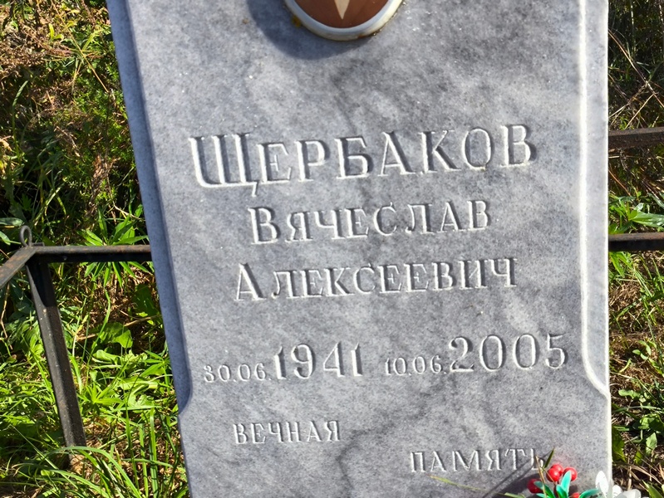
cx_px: 332
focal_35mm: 50
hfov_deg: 38.2
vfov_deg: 29.1
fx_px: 960
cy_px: 249
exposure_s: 1/721
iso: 50
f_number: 1.7
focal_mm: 4.71
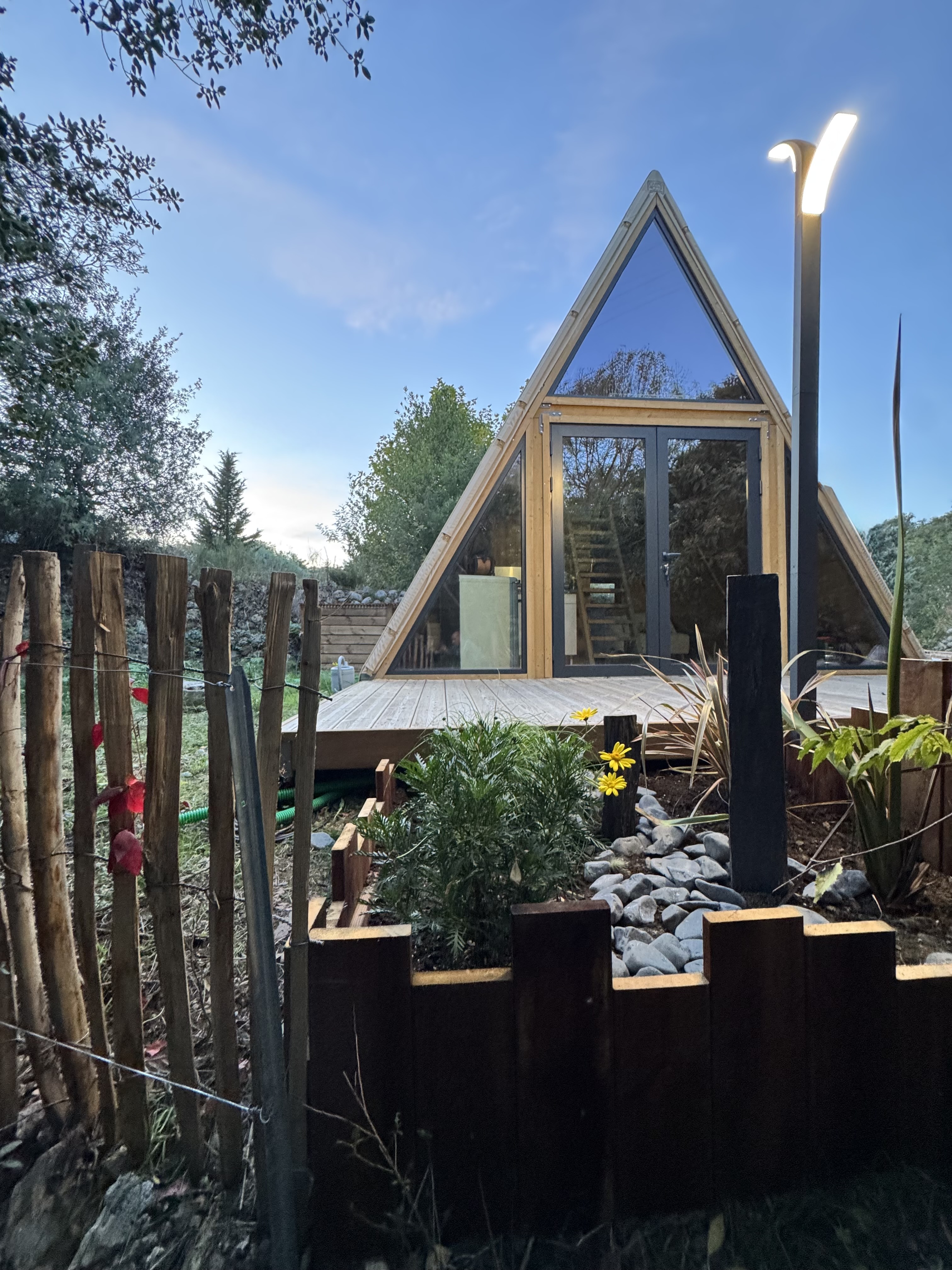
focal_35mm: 14
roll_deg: +0.6
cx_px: 476
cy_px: 635
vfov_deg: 102.1
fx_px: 513
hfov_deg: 85.7
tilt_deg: +1.0
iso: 400
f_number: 2.2
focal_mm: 2.22
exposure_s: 1/50
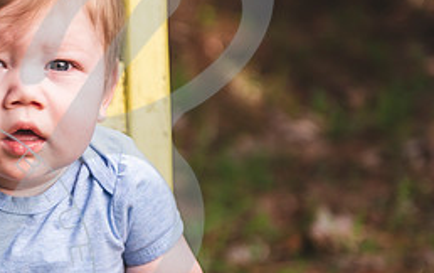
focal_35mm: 151
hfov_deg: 13.7
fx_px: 1788
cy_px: 142
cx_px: 7
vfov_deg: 8.7
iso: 100
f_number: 2.8
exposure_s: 1/640
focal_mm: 66
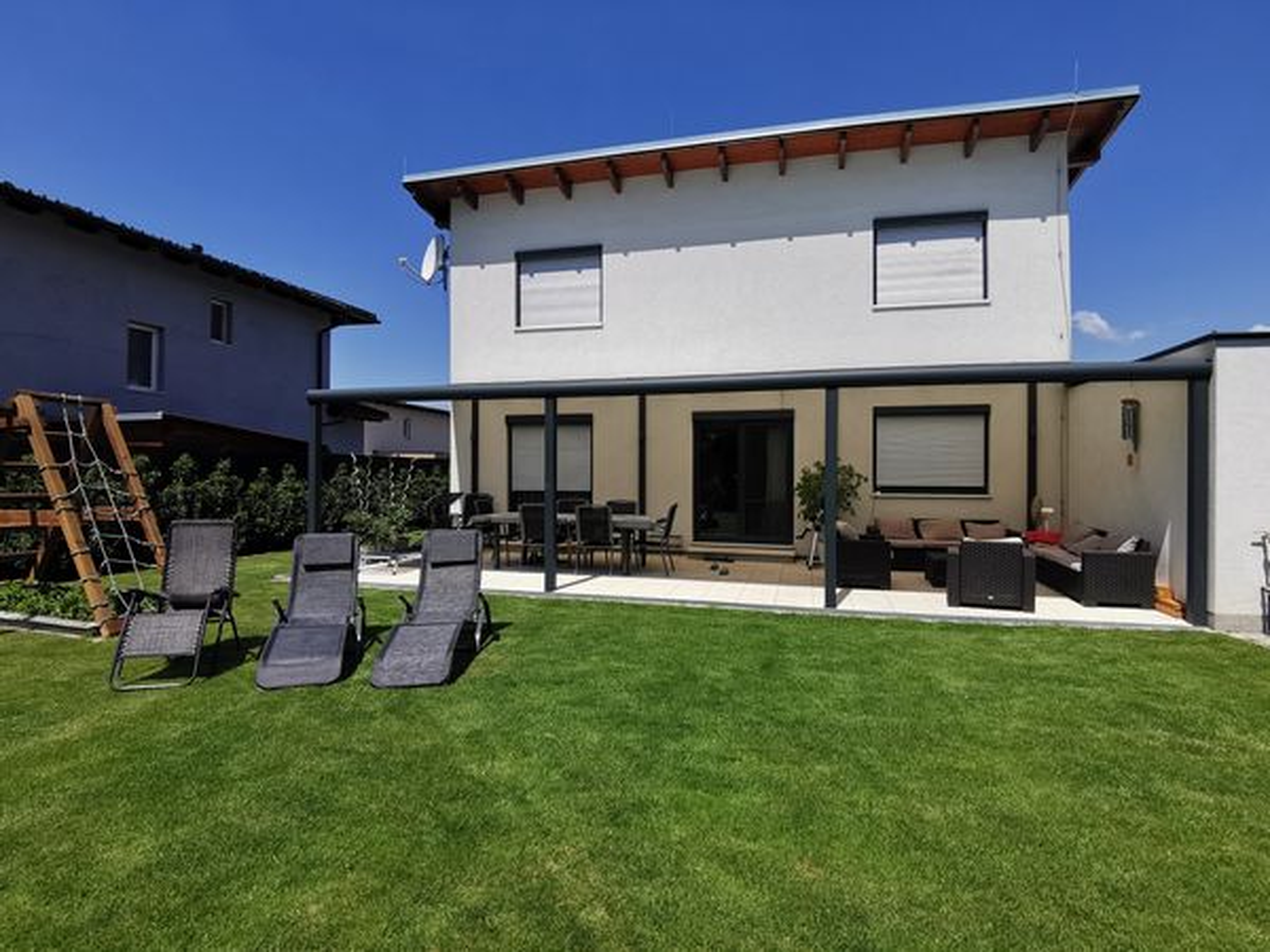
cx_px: 635
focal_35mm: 17
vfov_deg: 74.7
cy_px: 476
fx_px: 624
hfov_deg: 91.0
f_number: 2.2
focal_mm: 2.26
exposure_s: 1/1493
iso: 50
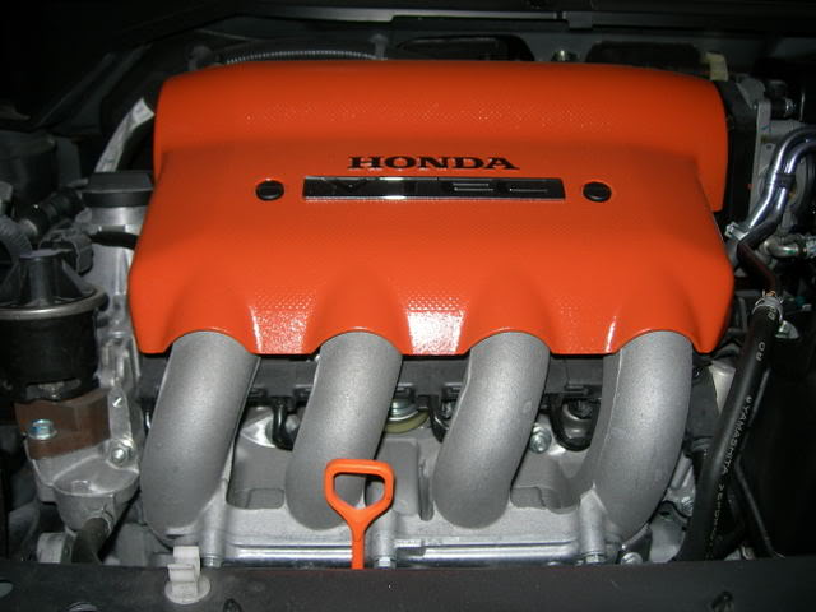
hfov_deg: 49.0
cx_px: 408
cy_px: 306
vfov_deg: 37.7
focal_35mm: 38
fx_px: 896
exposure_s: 1/60.1
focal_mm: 7.8
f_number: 2.8
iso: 50
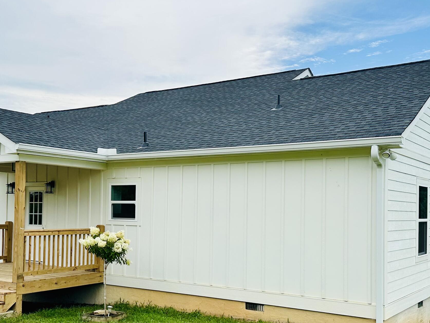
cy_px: 209
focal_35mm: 43
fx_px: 534
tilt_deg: +1.2
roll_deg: -0.9
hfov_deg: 43.8
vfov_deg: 33.4
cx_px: 200
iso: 80
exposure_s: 1/5263
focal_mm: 6.86
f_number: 1.78
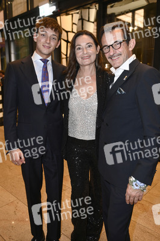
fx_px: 194
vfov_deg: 63.7
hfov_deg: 44.9
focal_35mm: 29
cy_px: 120
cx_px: 80
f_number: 3.2
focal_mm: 29
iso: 1600
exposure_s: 1/60
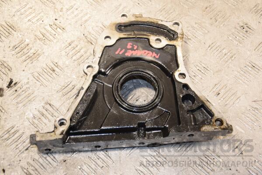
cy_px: 88
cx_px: 131
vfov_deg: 18.9
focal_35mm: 72
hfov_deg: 28.1
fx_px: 524
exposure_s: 1/160
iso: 800
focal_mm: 48
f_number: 4.8
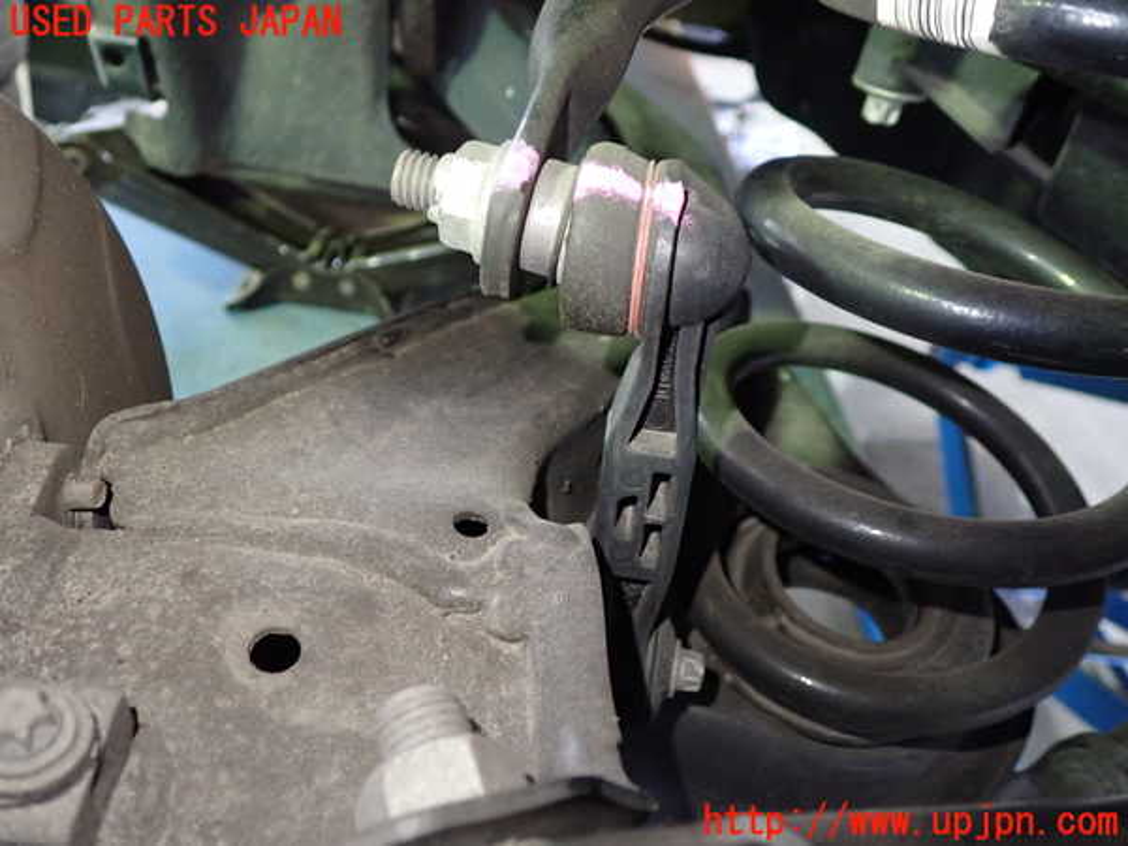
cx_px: 564
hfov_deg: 60.0
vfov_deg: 46.8
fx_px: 978
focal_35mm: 30
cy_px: 423
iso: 800
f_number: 2.3
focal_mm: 5.4
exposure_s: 1/30
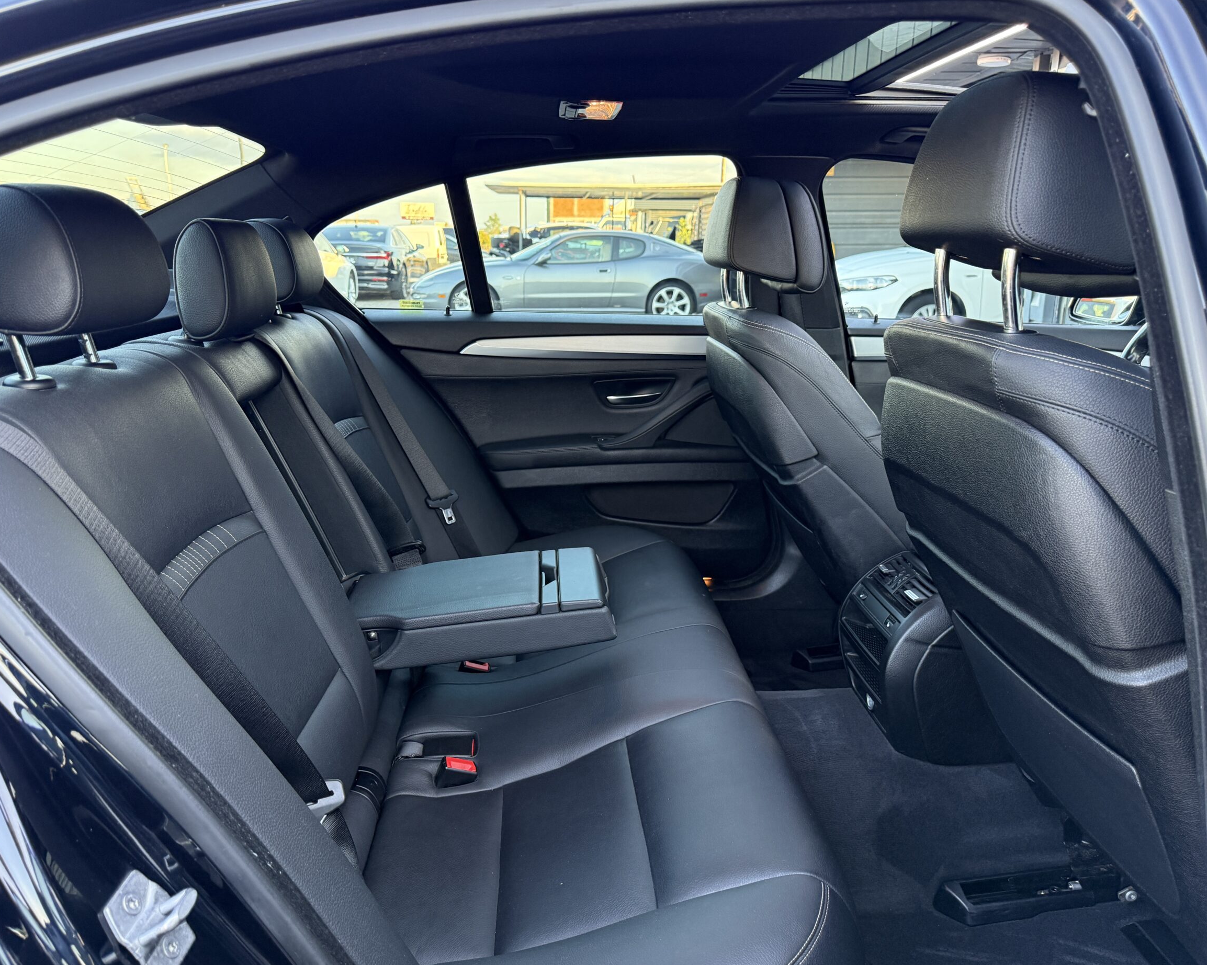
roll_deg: +0.7
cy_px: 492
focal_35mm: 26
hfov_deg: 66.0
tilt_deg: -13.6
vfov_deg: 54.9
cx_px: 580
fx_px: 929
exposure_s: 1/60
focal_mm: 6.76
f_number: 1.78
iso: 250
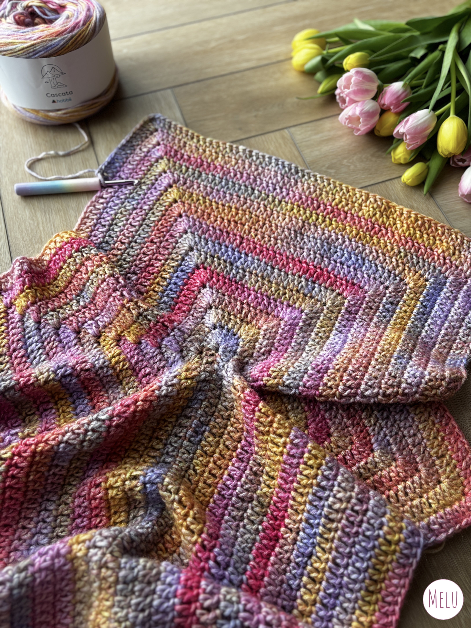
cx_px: 236
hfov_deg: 53.1
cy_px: 314
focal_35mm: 26
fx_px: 472
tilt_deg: -63.7
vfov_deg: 67.3
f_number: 1.6
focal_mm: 5.96
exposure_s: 1/241
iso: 40
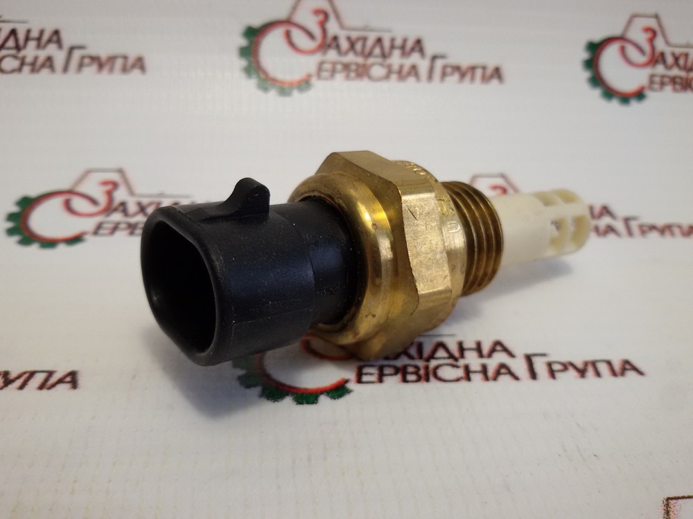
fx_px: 621
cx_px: 346
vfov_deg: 45.4
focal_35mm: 31
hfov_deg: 58.4
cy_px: 260
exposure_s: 1/100
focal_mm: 2.93
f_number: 2.4
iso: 50
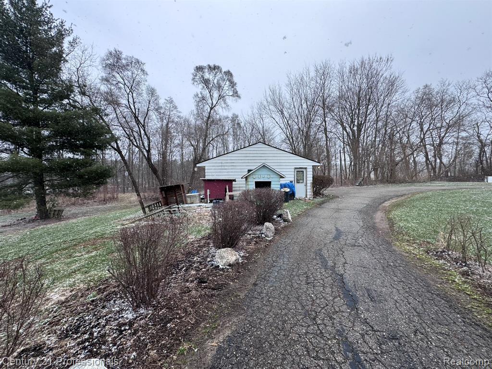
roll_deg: +0.0
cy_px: 184
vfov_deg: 85.7
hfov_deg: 102.1
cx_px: 246
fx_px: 199
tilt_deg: -4.2
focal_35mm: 14
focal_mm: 2.22
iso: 40
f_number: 2.2
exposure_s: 1/868
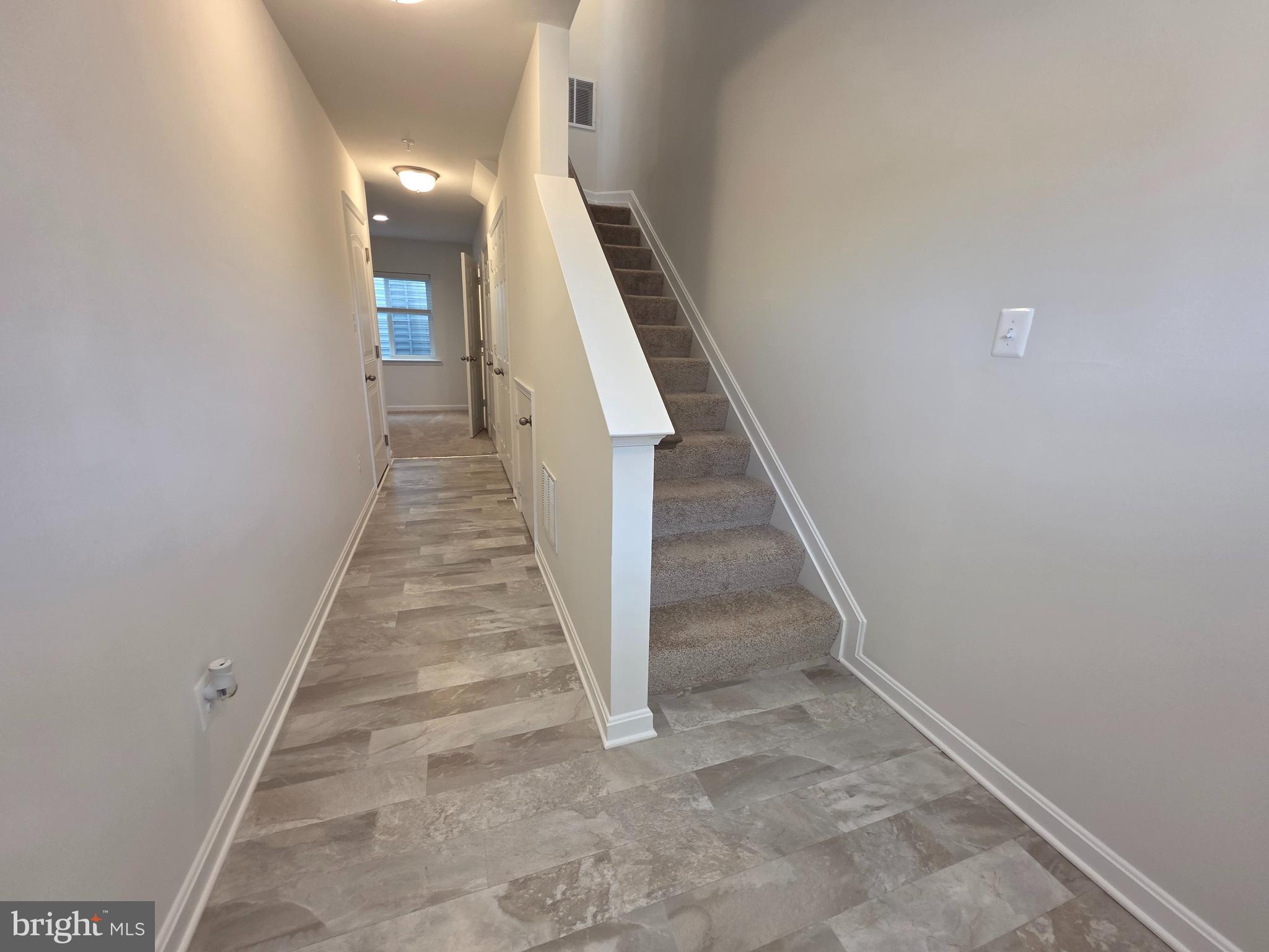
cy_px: 476
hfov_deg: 106.2
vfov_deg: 89.9
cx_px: 634
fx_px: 477
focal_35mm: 13
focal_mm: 2.2
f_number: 1.9
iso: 160
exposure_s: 1/120
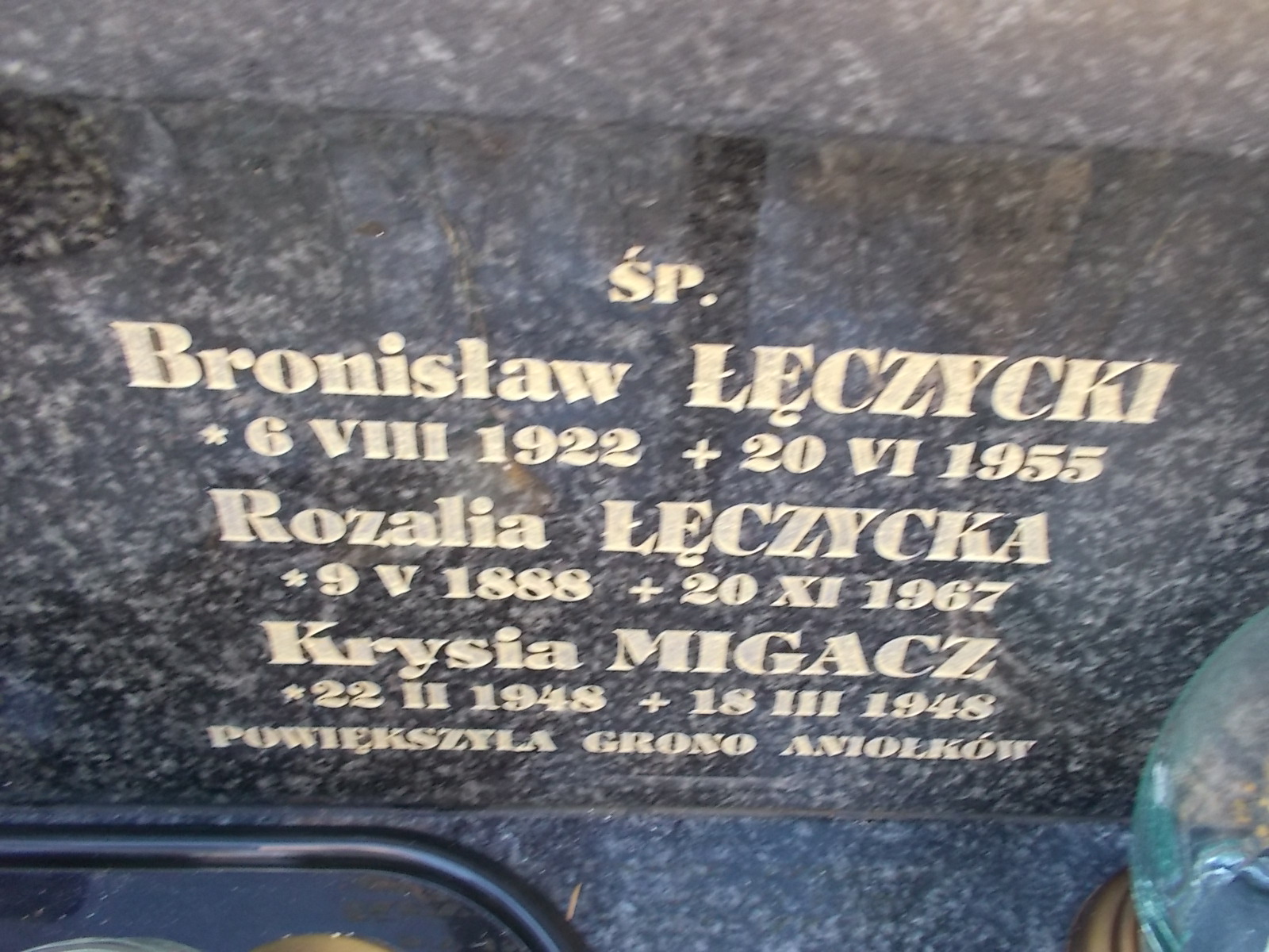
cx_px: 634
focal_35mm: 26
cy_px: 476
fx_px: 953
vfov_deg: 53.1
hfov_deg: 67.3
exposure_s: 1/25
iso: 180
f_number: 3.2
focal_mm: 4.6
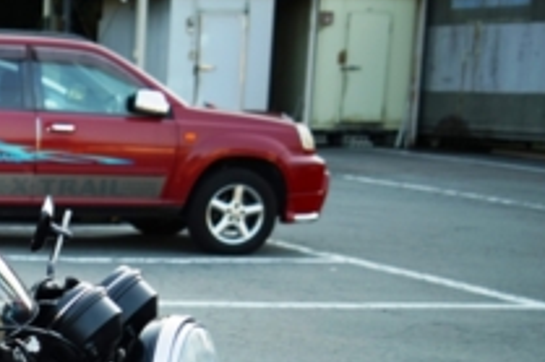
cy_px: 461
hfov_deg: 16.3
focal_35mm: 115
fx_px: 1740
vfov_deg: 11.6
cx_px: -261
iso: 100
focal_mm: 30
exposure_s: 1/80
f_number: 4.5
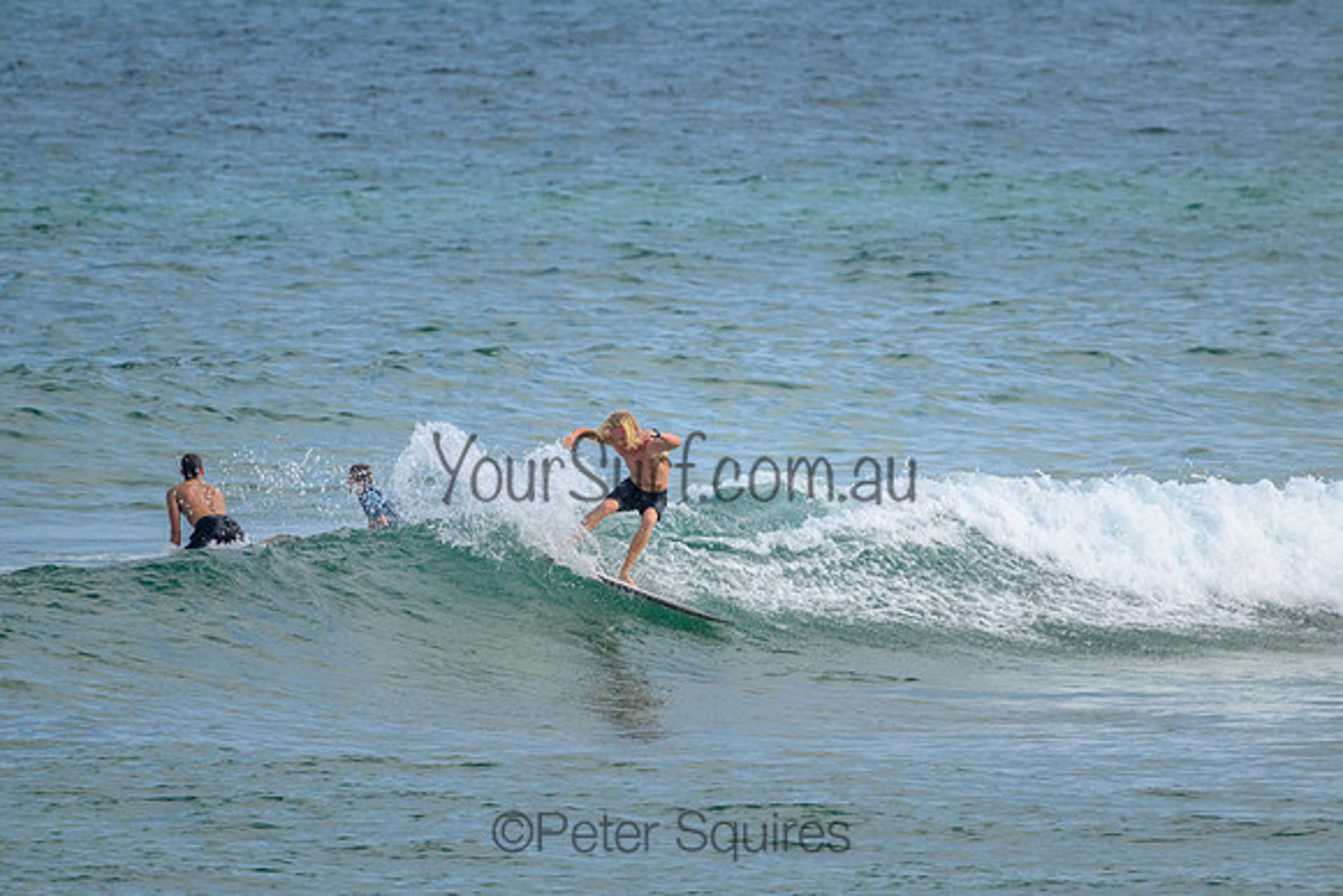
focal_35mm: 800
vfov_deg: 1.7
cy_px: 448
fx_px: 29850
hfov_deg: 2.6
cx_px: 672
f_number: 11
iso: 1600
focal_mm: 800
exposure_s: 1/2000
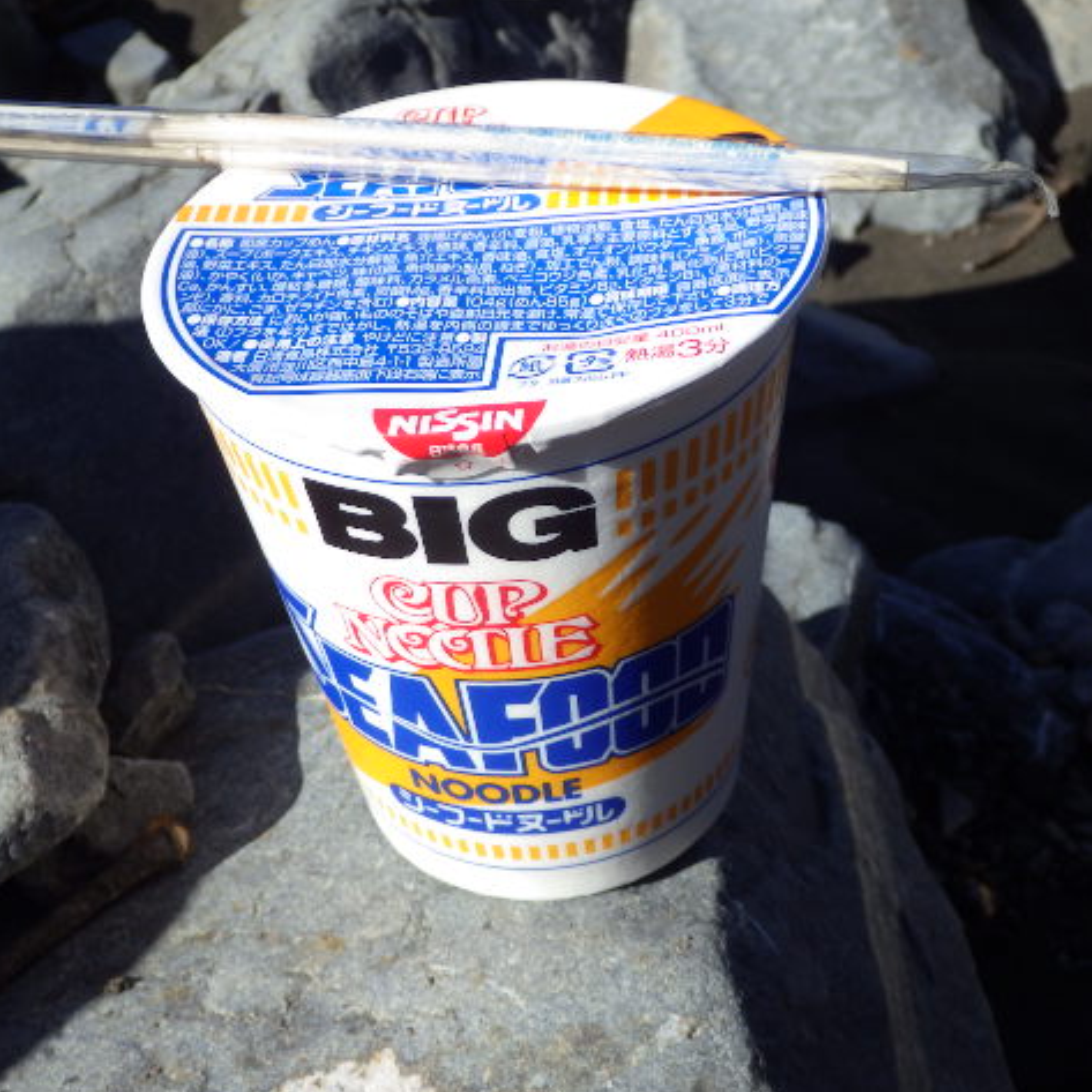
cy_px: 549
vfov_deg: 34.7
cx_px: 492
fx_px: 1749
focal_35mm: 49
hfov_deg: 34.6
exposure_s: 1/1000
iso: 125
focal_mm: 7.3
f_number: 3.8
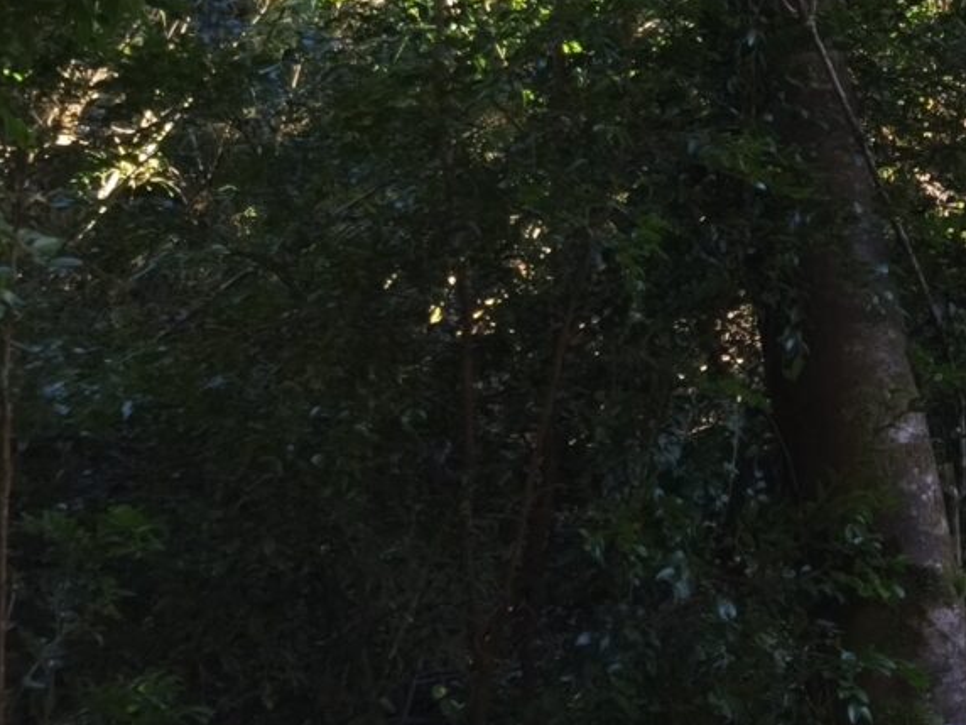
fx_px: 2874
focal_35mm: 103
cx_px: 1915
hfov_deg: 15.4
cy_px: -639
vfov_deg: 12.8
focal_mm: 5.35
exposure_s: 1/100
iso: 125
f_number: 1.7
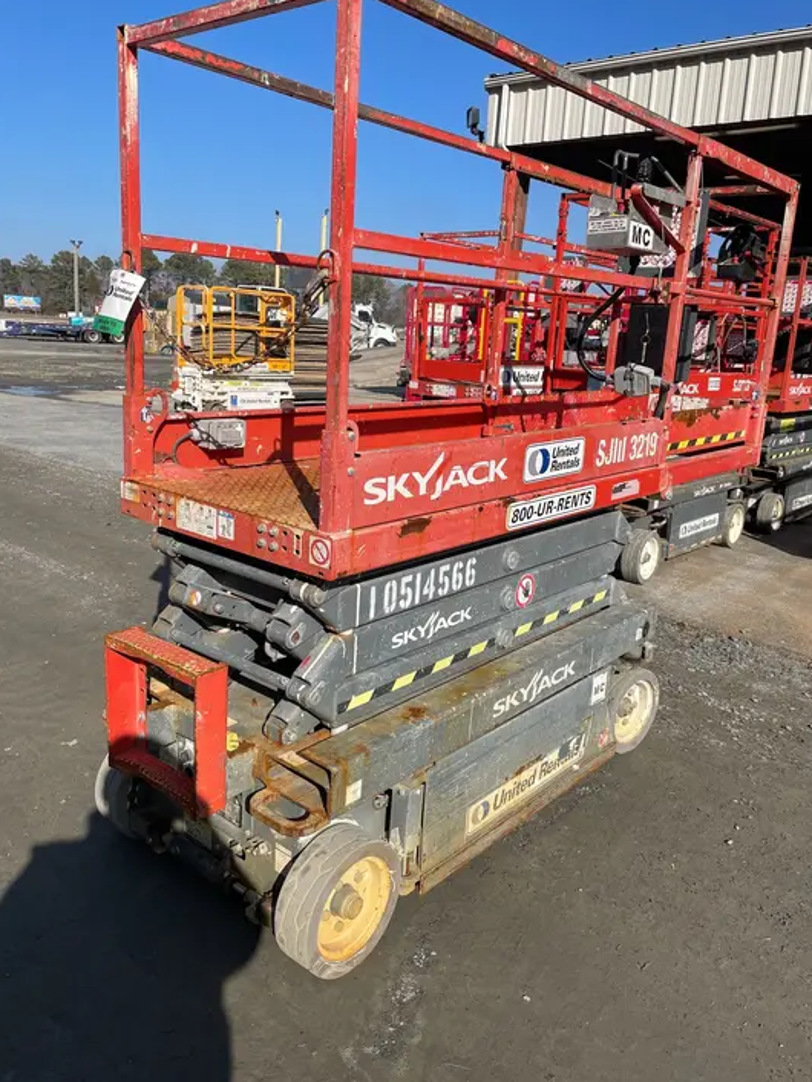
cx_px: 414
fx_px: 844
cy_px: 530
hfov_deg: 51.4
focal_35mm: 27
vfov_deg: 65.3
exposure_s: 1/4651
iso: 32
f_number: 1.6
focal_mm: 4.2
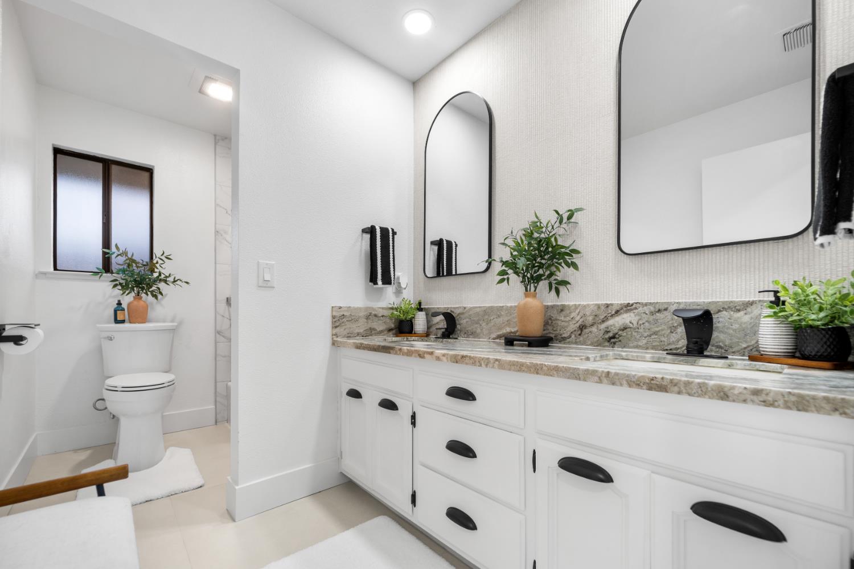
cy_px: 284
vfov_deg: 81.2
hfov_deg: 104.3
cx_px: 427
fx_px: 332
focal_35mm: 14
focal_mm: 14
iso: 320
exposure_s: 1/125
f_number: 4
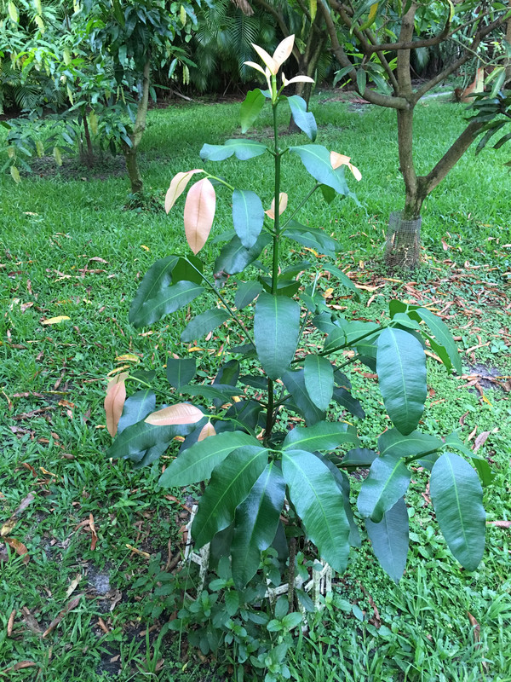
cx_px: 256
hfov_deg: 48.2
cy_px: 341
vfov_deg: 61.7
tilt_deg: -27.6
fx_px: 571
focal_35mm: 29
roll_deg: +2.0
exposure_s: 1/15
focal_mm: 4.15
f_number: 2.2
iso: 50
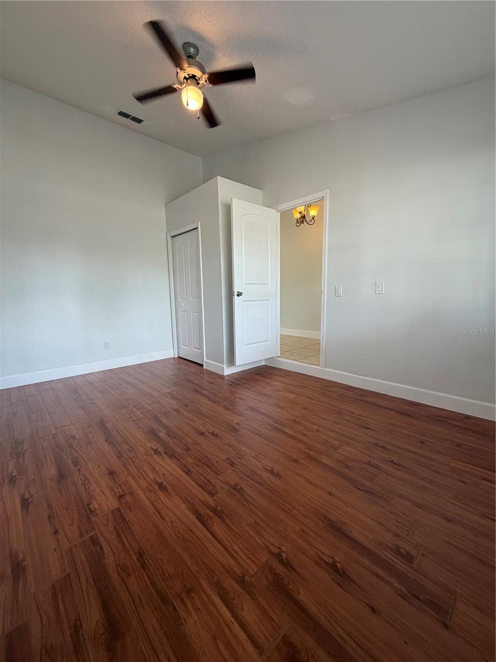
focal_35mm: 14
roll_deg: +1.2
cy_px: 331
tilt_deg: -7.7
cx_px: 248
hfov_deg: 85.7
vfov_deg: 102.1
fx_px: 267
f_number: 2.2
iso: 200
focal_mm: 2.22
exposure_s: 1/120
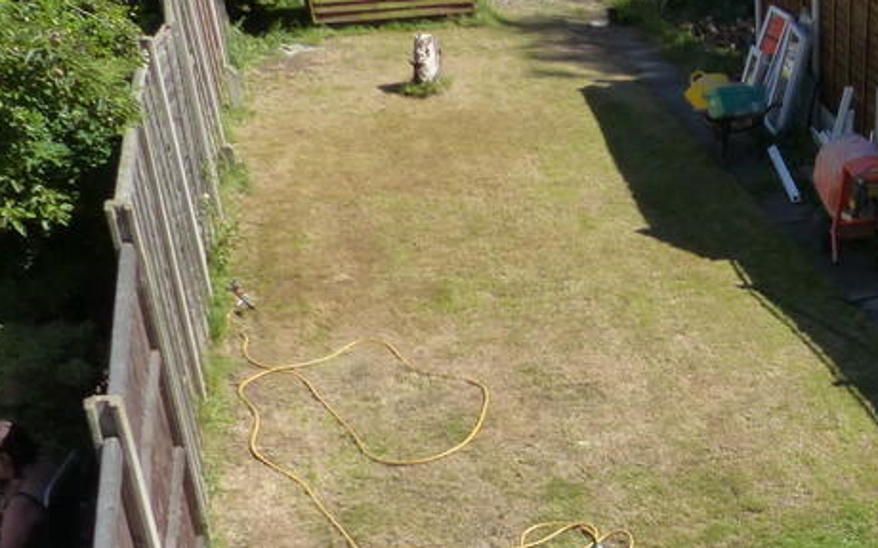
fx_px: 1411
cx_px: 935
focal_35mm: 59
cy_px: 601
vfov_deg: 20.9
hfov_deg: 31.2
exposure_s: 1/800
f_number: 4
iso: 160
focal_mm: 4.5
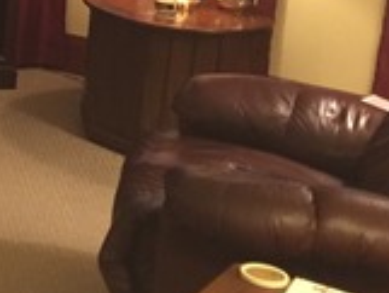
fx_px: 1293
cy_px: -136
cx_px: -251
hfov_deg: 15.3
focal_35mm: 115
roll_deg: -3.3
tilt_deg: -9.4
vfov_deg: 12.3
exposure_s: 1/24
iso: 250
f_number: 2.2
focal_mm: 4.15
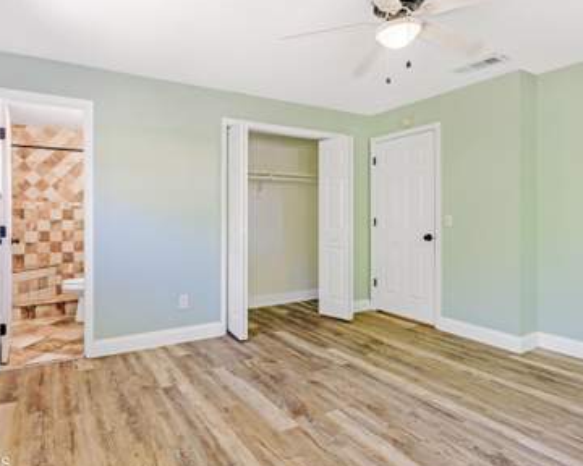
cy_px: 228
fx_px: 356
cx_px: 233
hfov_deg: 77.7
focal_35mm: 21
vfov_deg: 66.5
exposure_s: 1/100
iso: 250
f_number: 9
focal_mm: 11
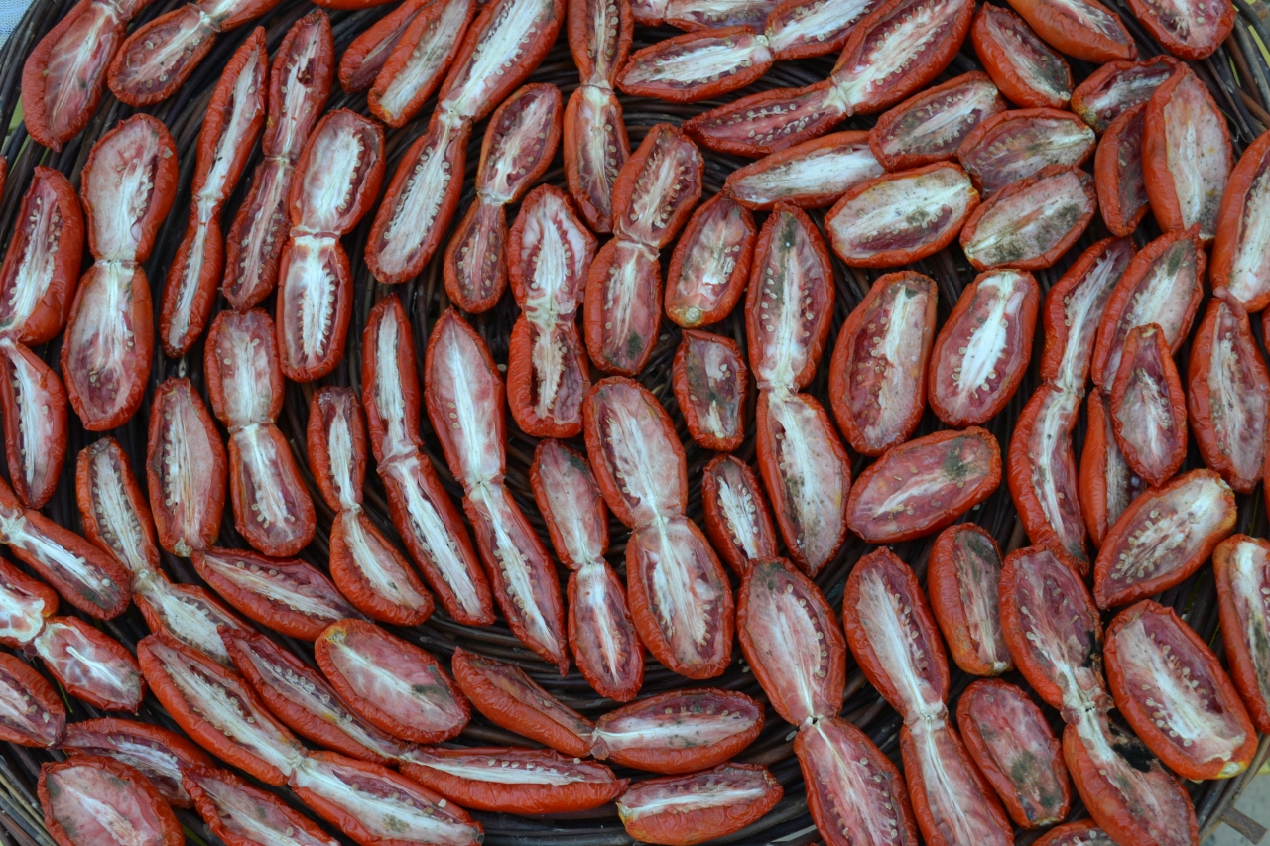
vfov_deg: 26.5
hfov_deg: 38.9
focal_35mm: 51
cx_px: 635
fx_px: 1799
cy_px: 423
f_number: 8
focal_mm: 34
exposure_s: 1/100
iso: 400
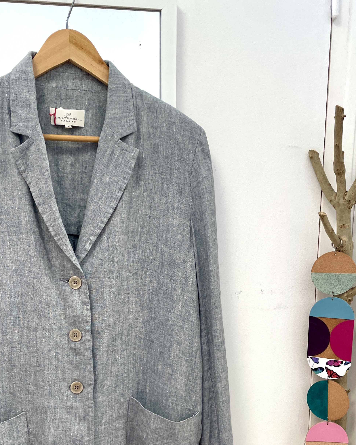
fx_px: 553
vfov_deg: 42.5
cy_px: 332
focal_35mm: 42
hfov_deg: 35.5
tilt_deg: -10.8
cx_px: 131
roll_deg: +1.6
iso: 80
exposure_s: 1/100
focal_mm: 4.2
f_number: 1.6
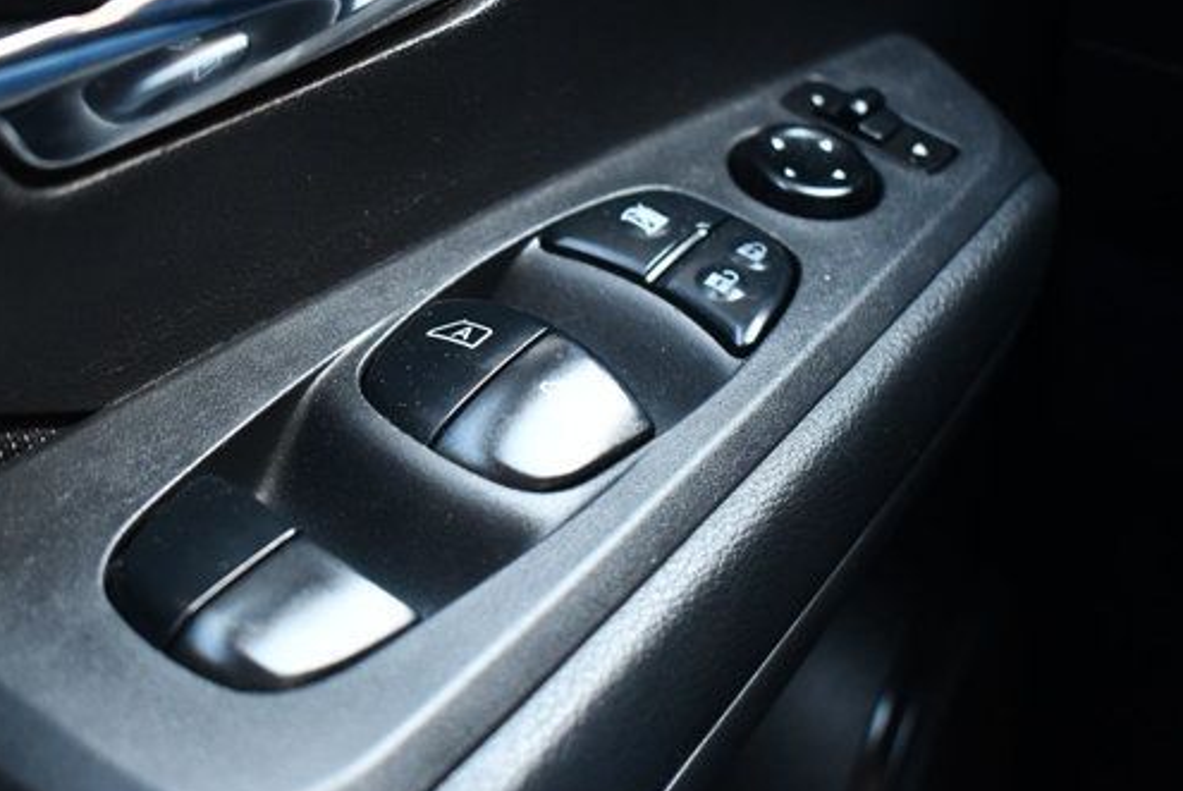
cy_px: 357
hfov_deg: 32.3
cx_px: 521
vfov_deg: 21.9
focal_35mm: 62
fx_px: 2039
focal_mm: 32
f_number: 4.5
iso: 2500
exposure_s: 1/125
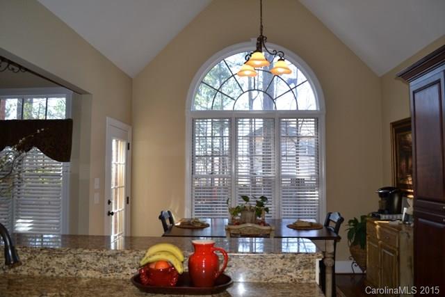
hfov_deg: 67.4
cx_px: 222
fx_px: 334
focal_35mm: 27
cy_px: 148
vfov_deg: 48.0
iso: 320
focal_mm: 18
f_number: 4
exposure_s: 1/125
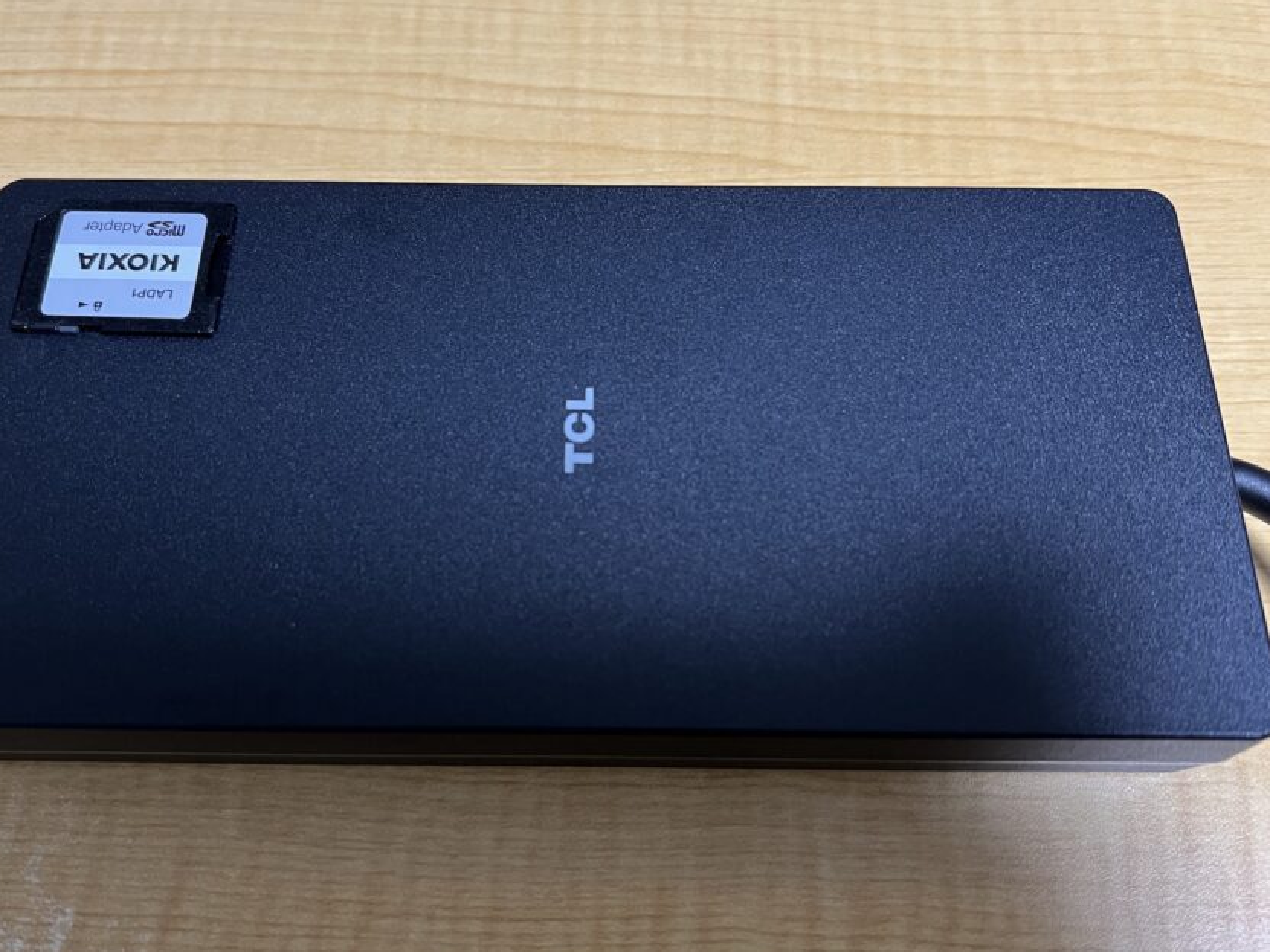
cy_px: 430
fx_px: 1174
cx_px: 586
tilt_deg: -67.4
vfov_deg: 44.1
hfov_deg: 56.8
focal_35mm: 32
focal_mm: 5.7
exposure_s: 1/50
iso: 160
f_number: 1.5
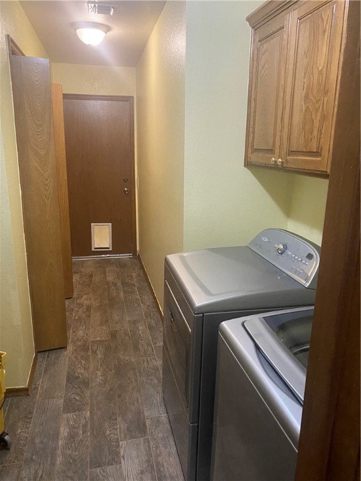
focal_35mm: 26
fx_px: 362
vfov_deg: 67.3
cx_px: 180
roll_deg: -1.4
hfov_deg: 53.1
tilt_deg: -14.7
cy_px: 240
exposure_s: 1/60
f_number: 1.8
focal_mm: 4.25
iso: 500
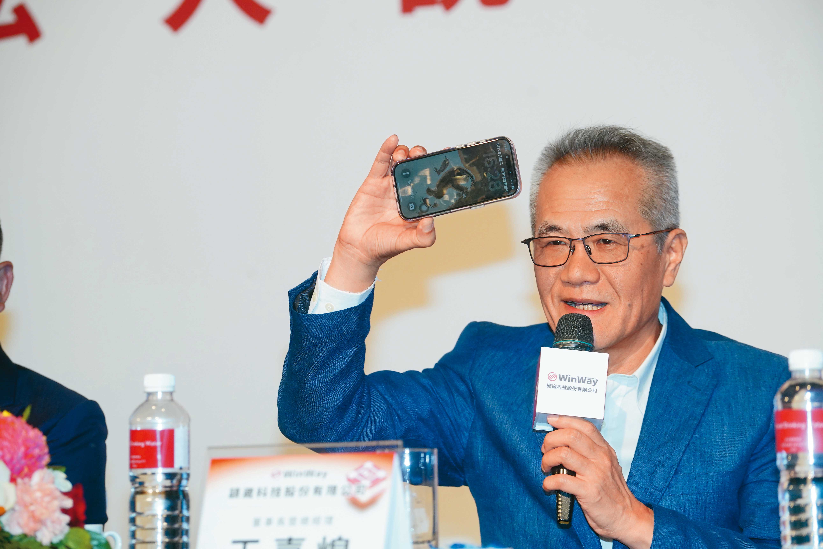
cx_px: 412
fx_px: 3590
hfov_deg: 13.1
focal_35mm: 157
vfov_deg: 8.7
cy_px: 274
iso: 1600
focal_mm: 157
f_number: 5.6
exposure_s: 1/160
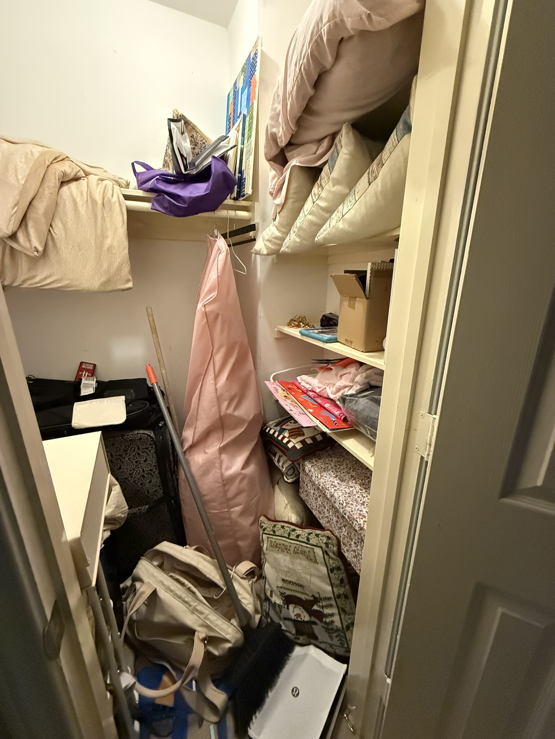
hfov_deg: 85.7
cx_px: 278
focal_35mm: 14
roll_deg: +0.5
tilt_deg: -15.1
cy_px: 370
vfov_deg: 102.1
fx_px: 299
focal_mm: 2.22
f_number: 2.2
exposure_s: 1/60
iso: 1000
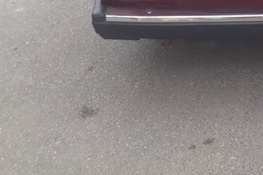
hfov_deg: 28.5
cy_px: -52
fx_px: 482
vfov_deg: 19.1
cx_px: 267
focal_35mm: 66
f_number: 1.9
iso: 40
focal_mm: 3.6
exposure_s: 1/233
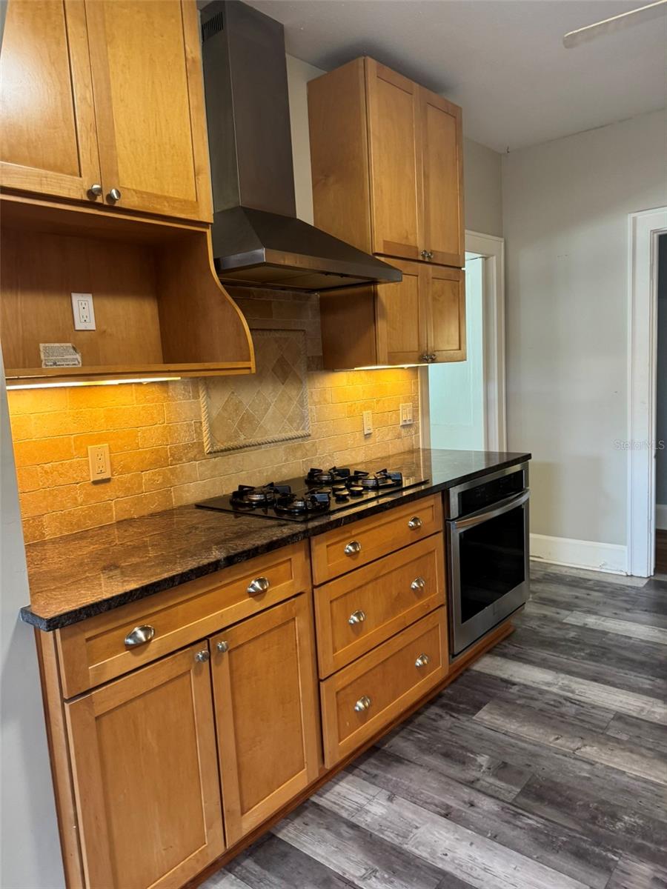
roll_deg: +4.1
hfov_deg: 56.8
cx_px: 334
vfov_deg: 71.6
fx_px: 617
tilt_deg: -7.5
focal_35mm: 24
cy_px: 444
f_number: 1.78
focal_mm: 6.76
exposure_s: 1/60
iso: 200
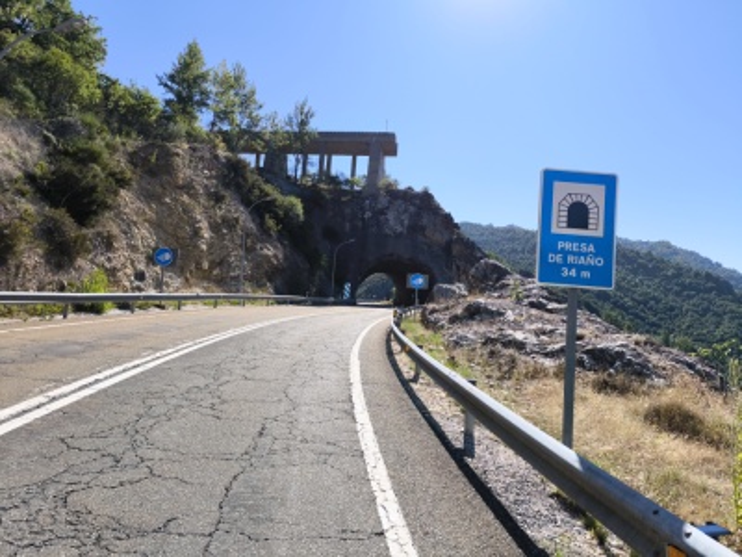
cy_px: 278
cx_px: 371
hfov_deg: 71.6
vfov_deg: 56.8
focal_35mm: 24
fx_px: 514
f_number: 1.9
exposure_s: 1/2790
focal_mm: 6.92
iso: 50
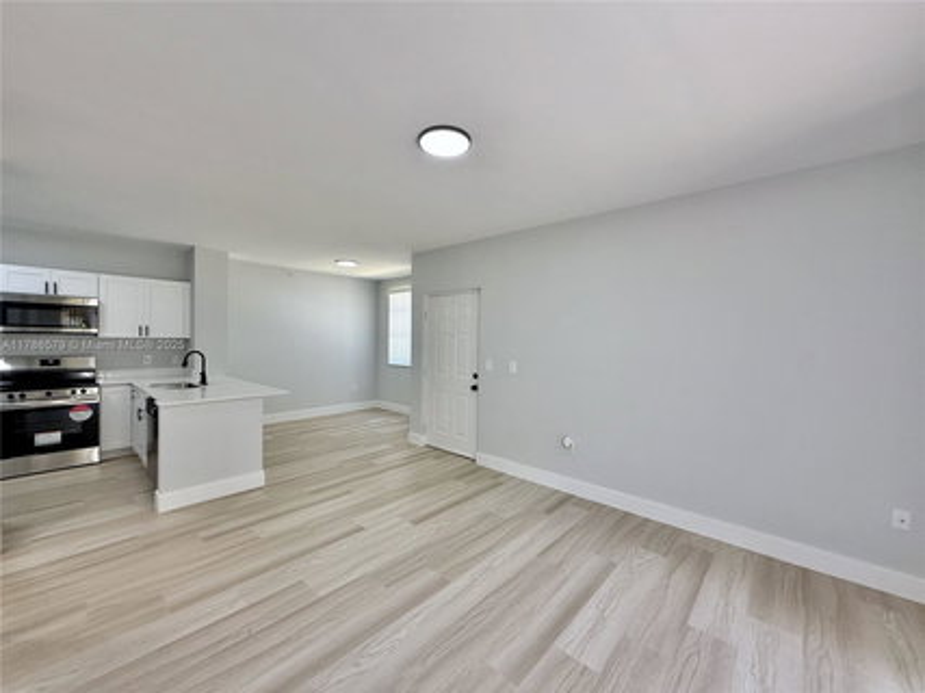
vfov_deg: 85.6
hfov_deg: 102.1
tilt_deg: -0.8
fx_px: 374
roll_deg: -1.1
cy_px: 346
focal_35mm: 14
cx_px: 462
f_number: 2.2
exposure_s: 1/99
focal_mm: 2.22
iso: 80
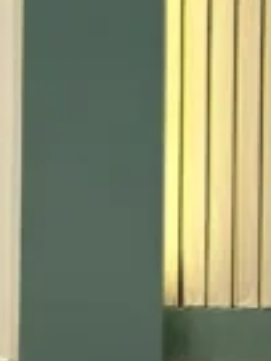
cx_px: 816
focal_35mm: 172
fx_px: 1795
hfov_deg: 7.6
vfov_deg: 10.7
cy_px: -296
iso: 64
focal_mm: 5.96
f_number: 1.6
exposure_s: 1/144
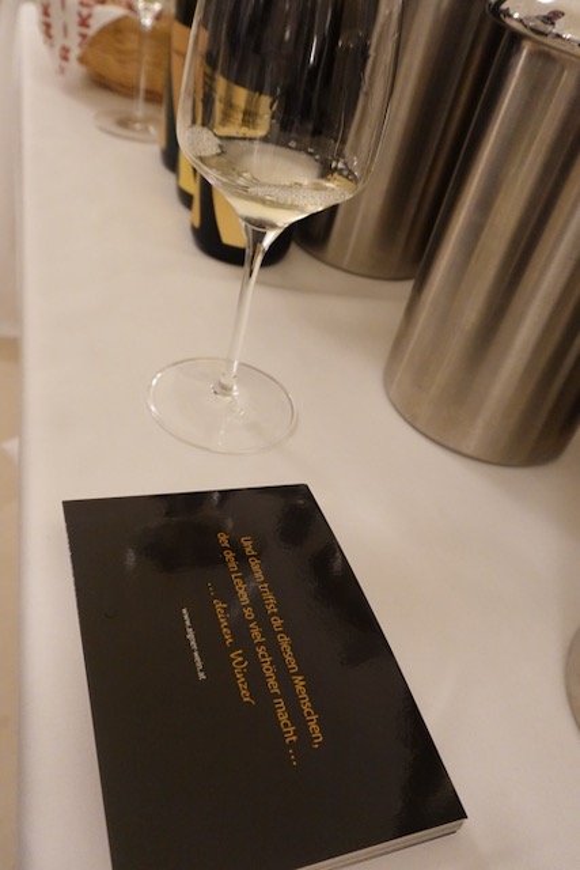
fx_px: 700
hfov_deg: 45.0
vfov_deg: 63.6
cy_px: 435
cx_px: 290
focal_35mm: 29
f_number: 3.5
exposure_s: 1/125
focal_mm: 11.01
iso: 2000
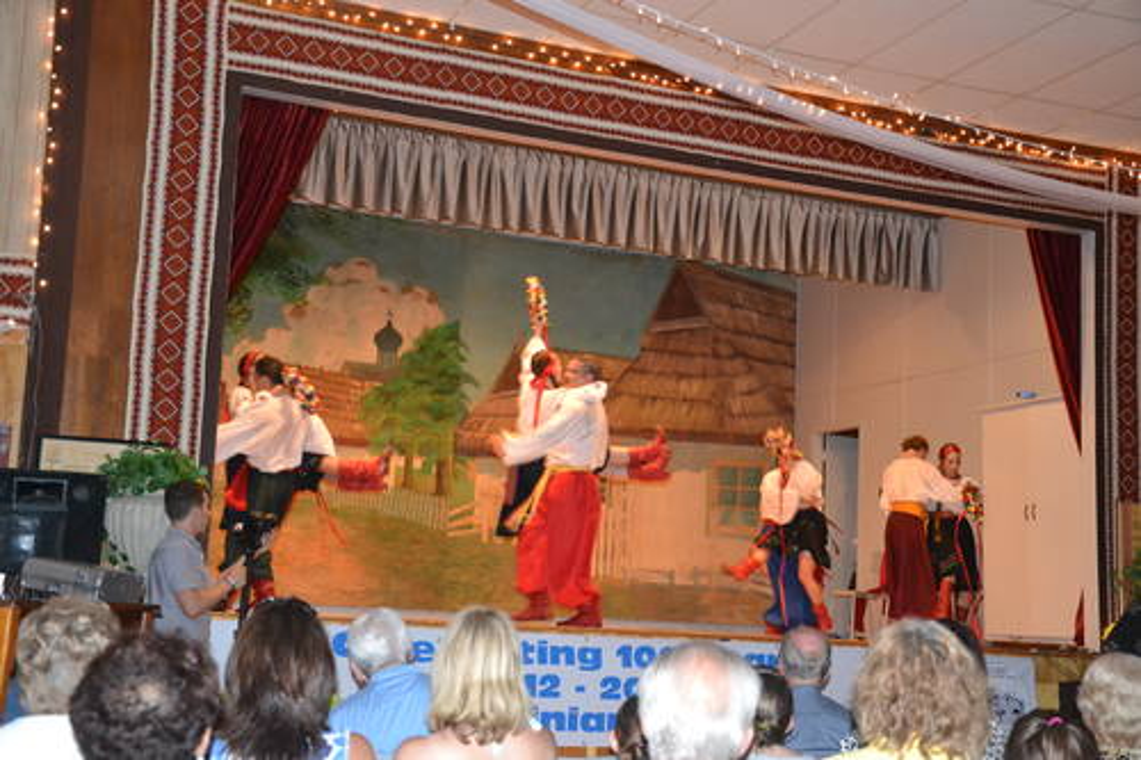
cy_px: 380
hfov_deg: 41.1
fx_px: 1521
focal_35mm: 48
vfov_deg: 28.1
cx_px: 570
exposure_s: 1/60
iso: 3200
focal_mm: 32
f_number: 4.2
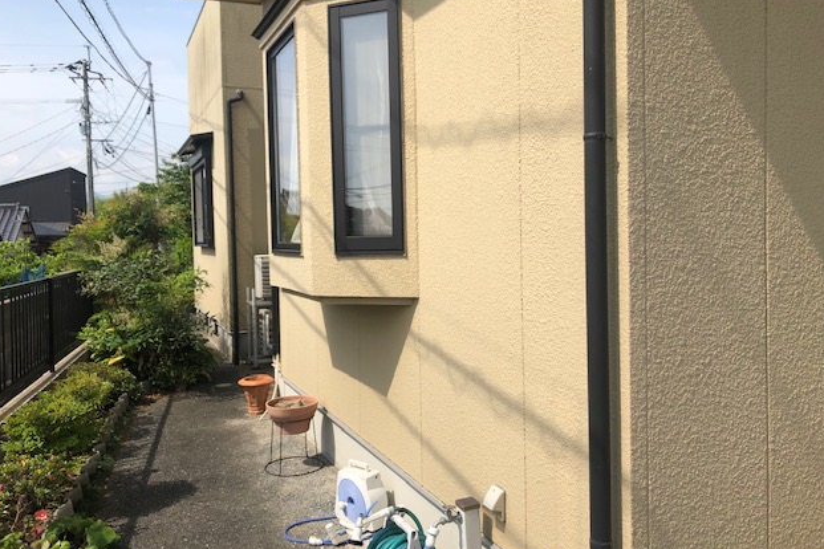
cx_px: 413
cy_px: 268
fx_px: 687
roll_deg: +1.7
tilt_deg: -2.6
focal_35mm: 30
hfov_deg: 61.9
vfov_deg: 43.6
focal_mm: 3.99
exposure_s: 1/1919
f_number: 1.8
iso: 20
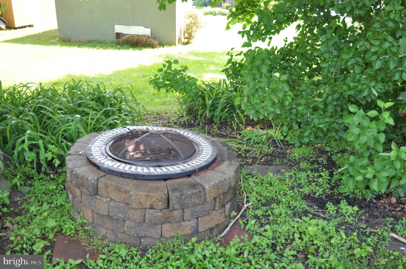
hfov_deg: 53.2
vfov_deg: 36.8
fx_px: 405
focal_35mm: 36
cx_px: 203
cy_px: 134
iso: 250
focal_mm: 24
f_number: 4.8
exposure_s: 1/90
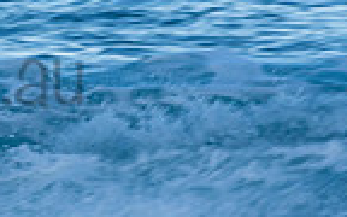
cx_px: -171
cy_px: 49
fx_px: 29099
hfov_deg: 0.7
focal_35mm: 3077
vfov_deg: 0.4
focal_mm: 500
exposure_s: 1/100
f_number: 10
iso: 100
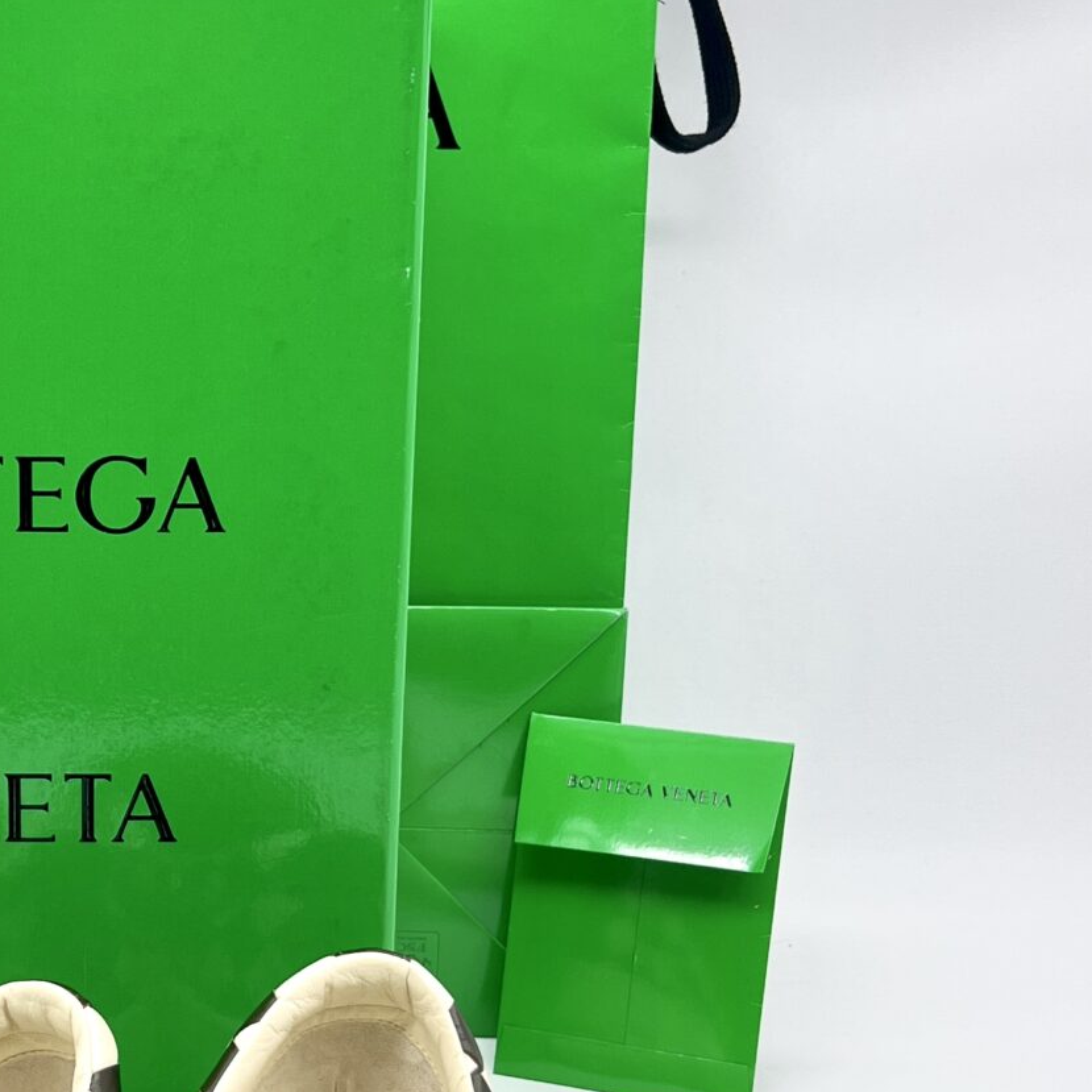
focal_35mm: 71
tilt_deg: -17.7
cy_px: 747
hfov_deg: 23.8
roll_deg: -0.6
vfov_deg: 24.2
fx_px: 2534
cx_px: 157
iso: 32
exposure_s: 1/100
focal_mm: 5.7
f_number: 1.5
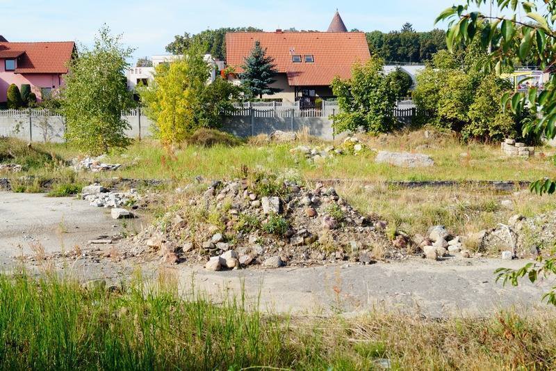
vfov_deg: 29.9
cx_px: 278
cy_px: 186
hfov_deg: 43.6
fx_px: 695
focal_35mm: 45
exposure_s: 1/125
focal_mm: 30
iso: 100
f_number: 10
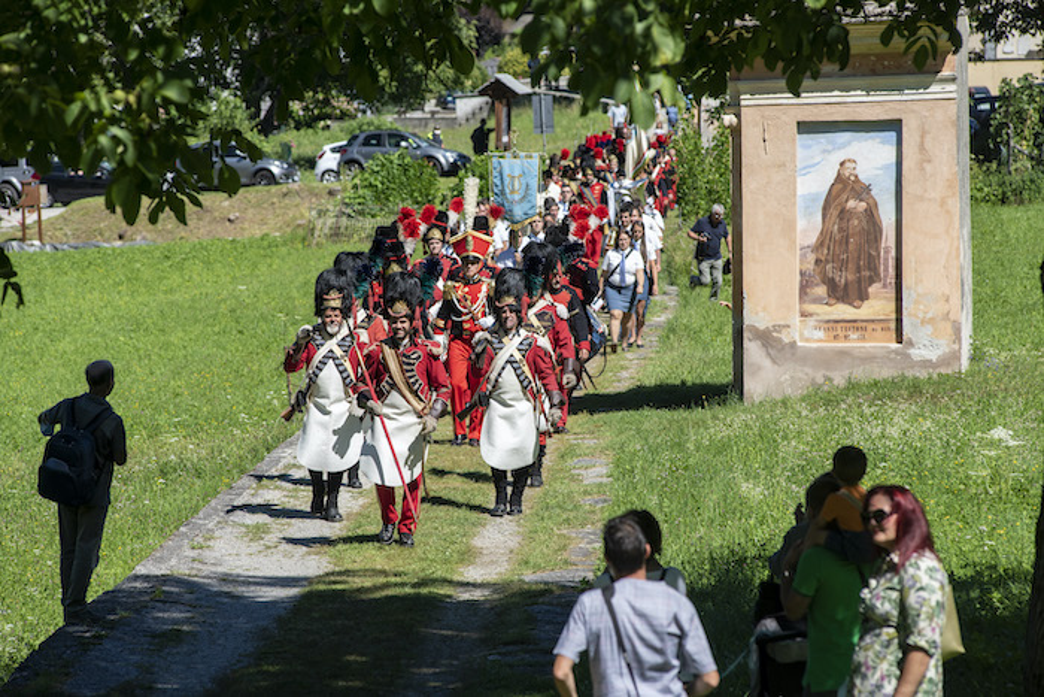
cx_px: 522
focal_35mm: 185
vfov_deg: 7.4
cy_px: 348
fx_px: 5366
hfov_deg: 11.1
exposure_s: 1/800
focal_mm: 185
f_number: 9
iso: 200
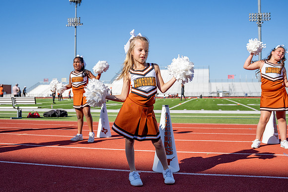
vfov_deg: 36.8
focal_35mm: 36
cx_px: 133
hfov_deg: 52.9
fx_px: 289
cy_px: 101
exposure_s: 1/6400
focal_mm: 24
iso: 250
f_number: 2.8
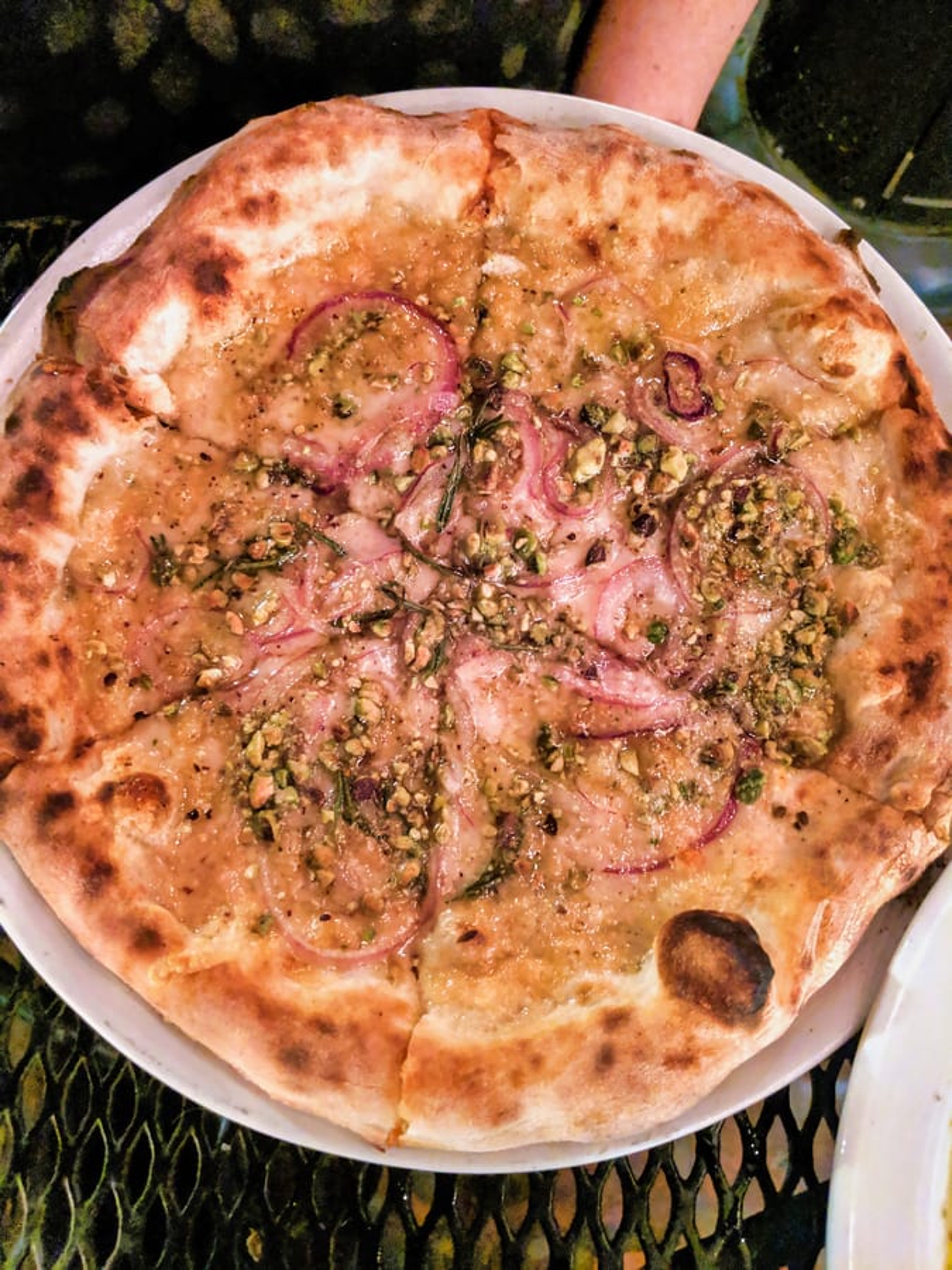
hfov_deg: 51.4
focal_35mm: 27
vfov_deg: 65.3
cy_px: 635
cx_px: 476
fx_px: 990
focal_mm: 4.44
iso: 1657
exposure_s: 1/10.9
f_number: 1.8
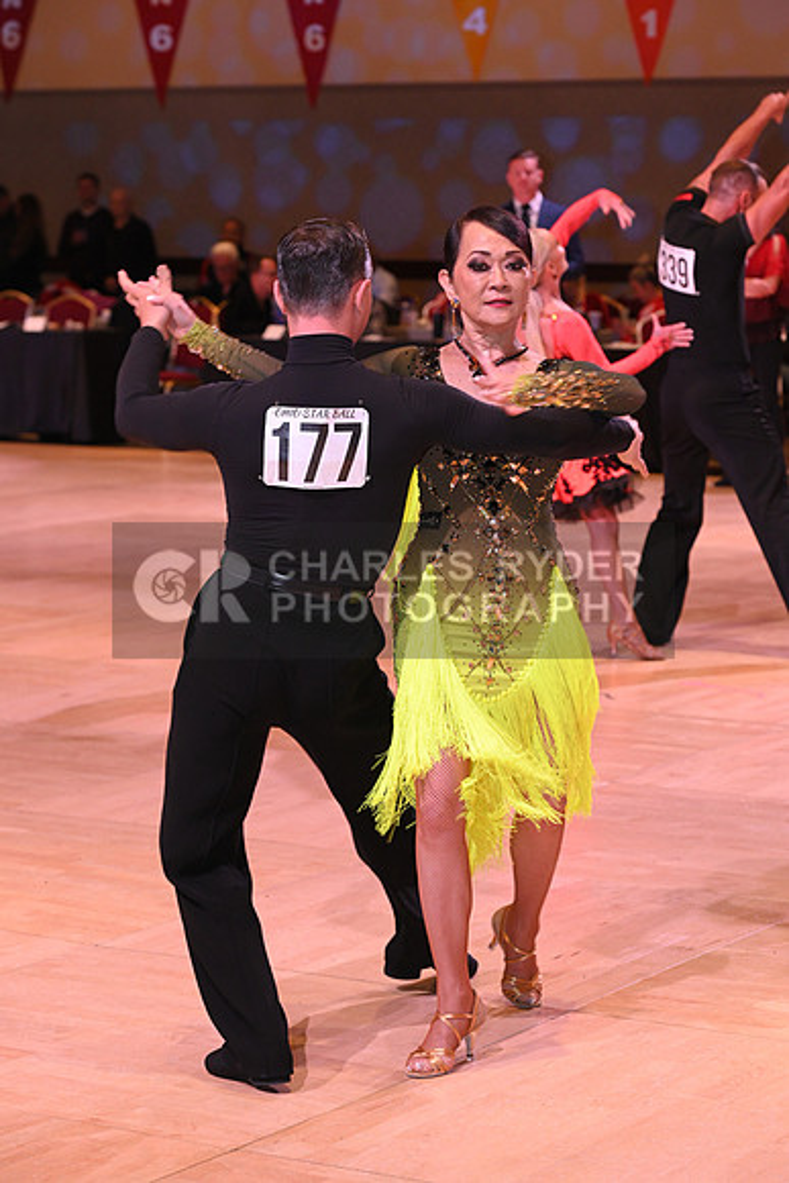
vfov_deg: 20.0
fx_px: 3351
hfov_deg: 13.4
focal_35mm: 102
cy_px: 592
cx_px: 394
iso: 2500
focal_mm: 102
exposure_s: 1/200
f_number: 5
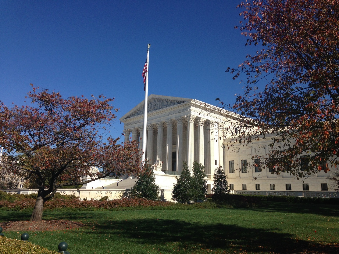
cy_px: 127
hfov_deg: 55.4
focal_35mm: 33
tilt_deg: +11.6
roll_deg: -1.0
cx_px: 170
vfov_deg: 42.9
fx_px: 323
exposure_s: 1/2088
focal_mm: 4.12
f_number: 2.4
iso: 50
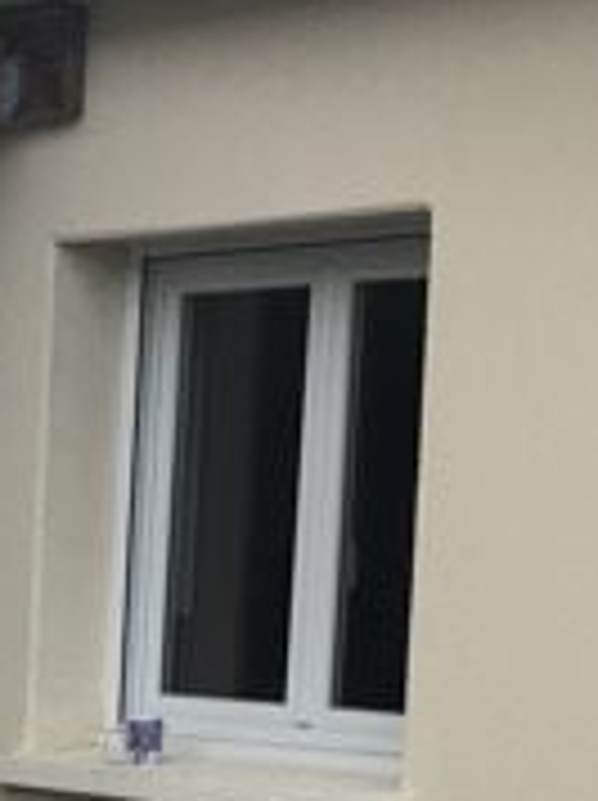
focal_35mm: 126
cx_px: -342
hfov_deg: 11.2
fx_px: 2909
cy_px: 914
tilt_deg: -6.2
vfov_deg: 15.2
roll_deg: -1.8
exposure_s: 1/1114
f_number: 1.8
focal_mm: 3.99
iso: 20
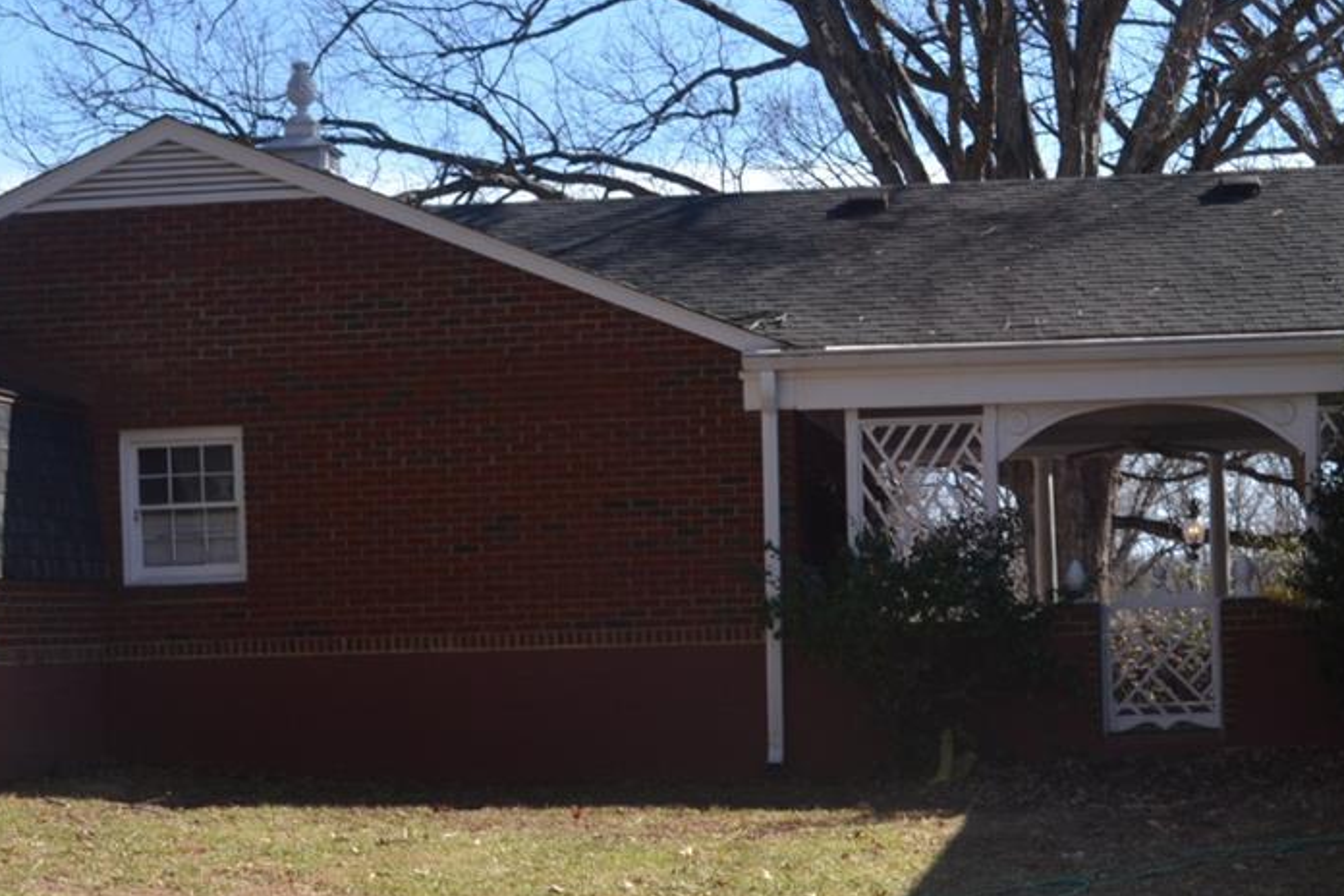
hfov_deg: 24.2
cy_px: 645
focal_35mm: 84
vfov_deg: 16.2
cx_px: 622
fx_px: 3136
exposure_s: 1/200
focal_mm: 26
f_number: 7.1
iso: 100
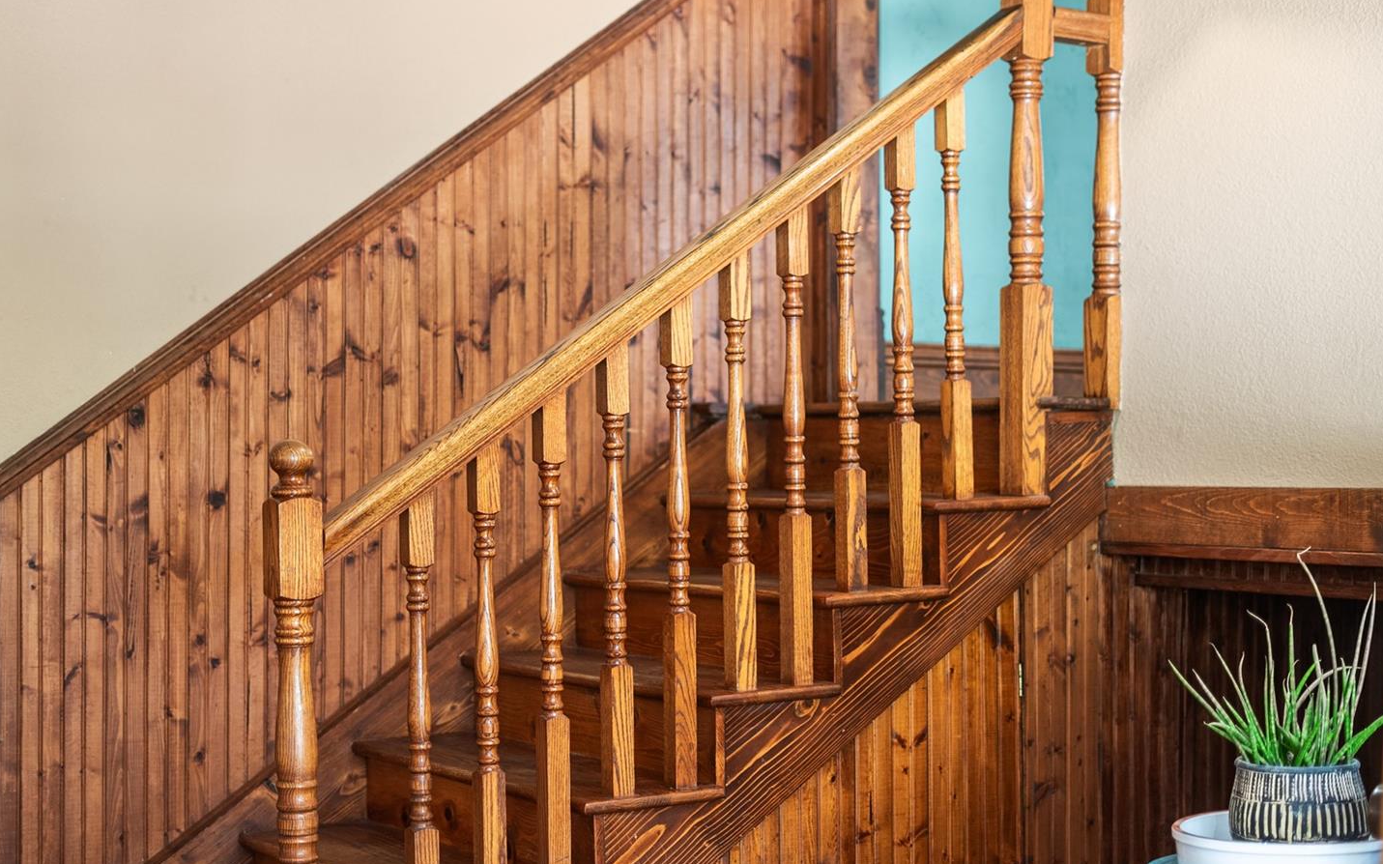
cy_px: 449
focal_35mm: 57
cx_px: 708
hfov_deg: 35.7
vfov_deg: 22.7
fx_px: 2148
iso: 200
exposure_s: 1/10
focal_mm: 50
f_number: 1.8
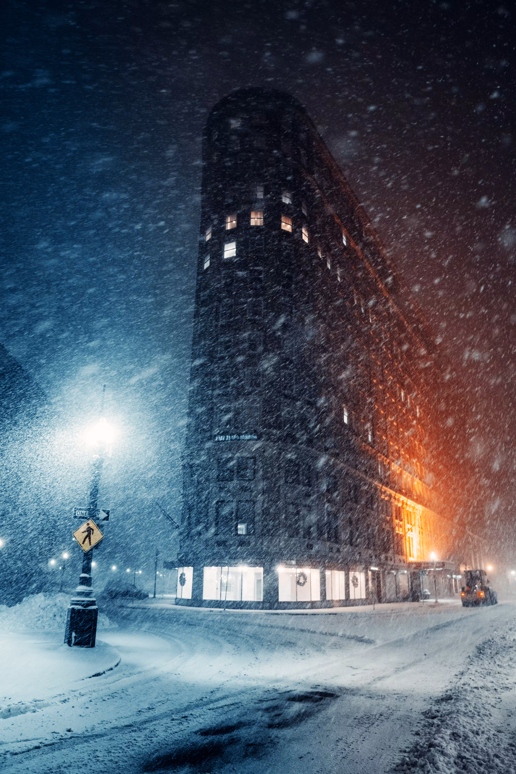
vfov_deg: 73.7
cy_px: 387
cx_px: 258
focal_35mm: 24
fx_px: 516
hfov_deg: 53.1
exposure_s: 1/80
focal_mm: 24
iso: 1250
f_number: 2.8
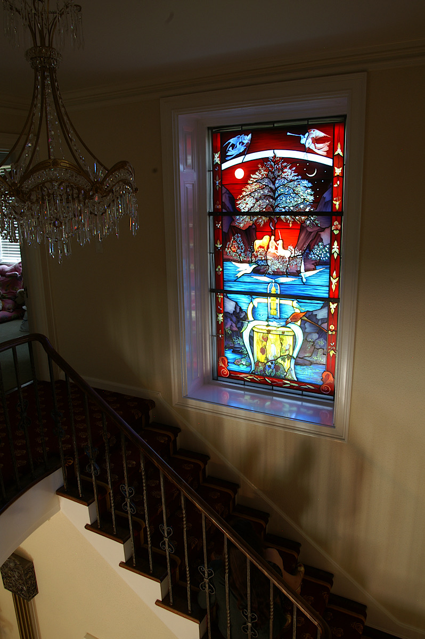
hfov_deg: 50.3
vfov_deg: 70.5
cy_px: 320
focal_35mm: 26
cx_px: 212
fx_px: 452
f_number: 22
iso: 100
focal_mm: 17
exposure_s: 1.5
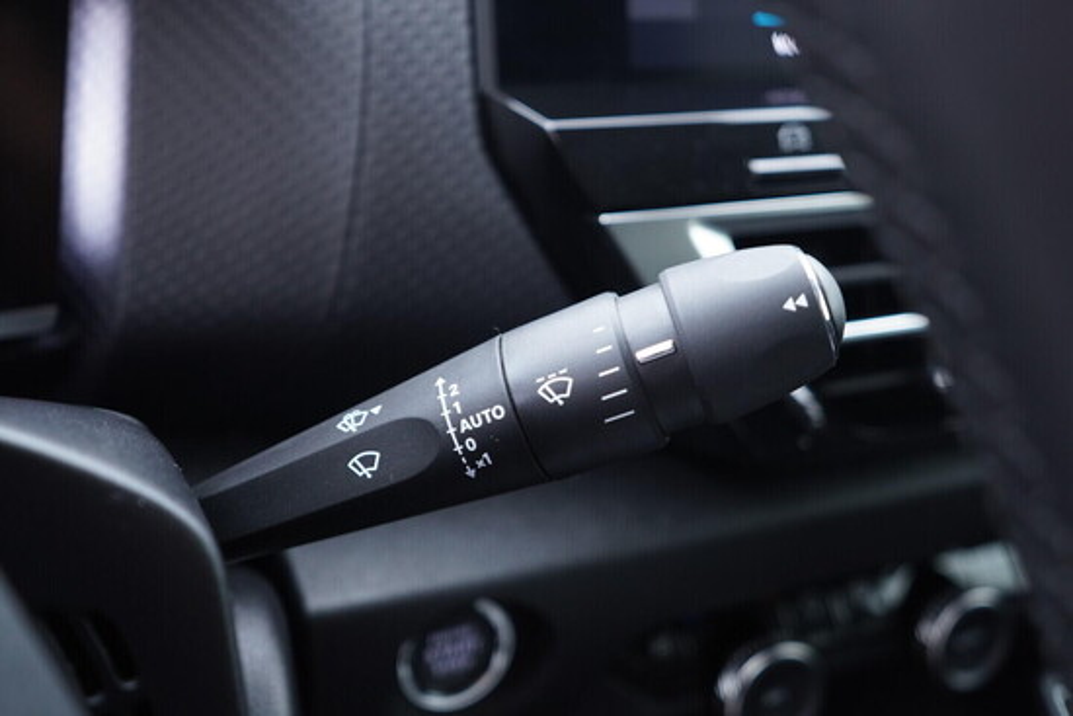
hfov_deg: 53.1
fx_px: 1073
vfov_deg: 36.9
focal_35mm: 36
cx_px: 536
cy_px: 358
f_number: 2.8
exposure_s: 1/40
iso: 500
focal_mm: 24
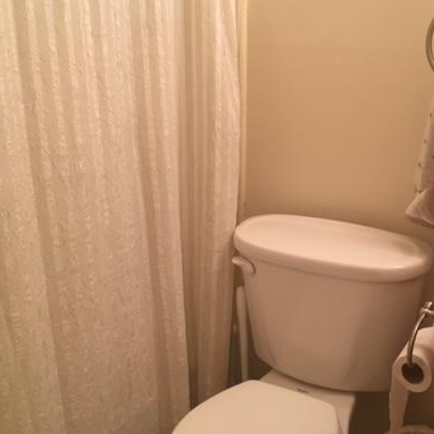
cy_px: 219
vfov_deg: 39.2
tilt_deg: -17.2
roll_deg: -2.1
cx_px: 268
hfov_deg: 38.9
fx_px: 610
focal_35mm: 43
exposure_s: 1/30
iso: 80
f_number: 2.2
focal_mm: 4.15
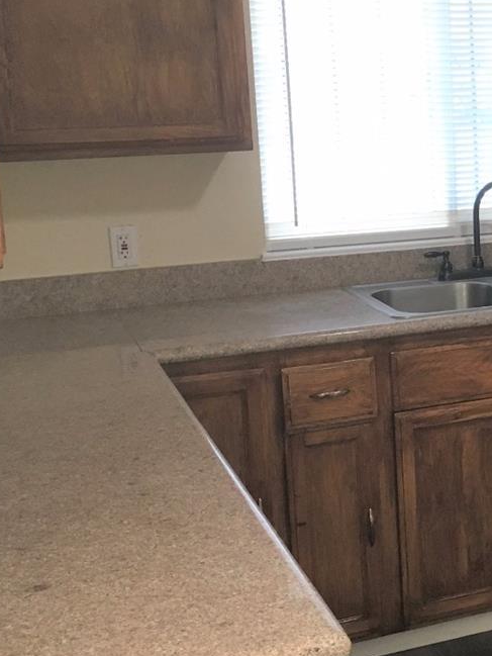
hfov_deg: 20.3
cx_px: 620
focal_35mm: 67
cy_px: 273
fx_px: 1269
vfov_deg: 28.9
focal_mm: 4.15
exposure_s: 1/30
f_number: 2.2
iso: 100
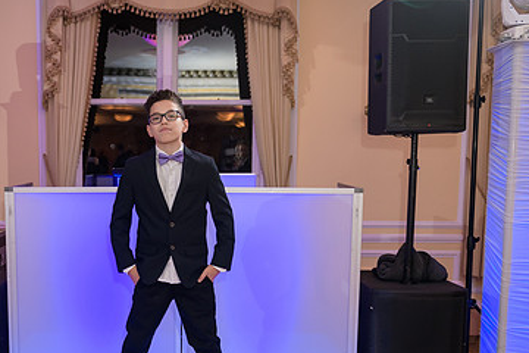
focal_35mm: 50
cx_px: 166
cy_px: 243
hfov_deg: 39.0
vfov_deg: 26.8
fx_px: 735
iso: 500
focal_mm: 31
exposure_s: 1/125
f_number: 3.2
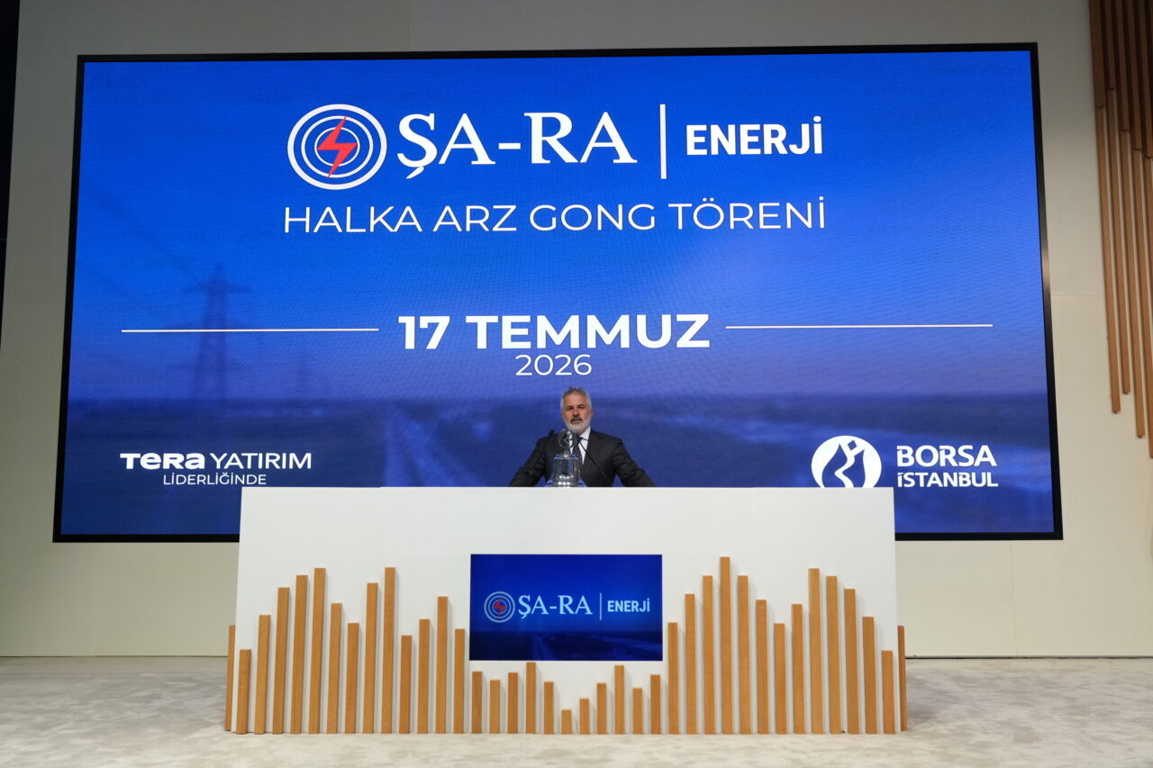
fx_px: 1057
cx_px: 576
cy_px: 384
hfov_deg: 57.2
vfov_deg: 40.0
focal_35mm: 33
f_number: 4.5
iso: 1600
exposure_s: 1/160
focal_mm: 21.9
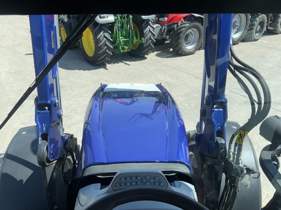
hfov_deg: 61.7
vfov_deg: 48.2
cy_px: 105
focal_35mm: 29
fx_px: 235
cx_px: 140
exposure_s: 1/728
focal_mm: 3
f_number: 1.8
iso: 16
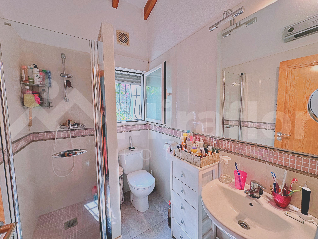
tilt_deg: -5.1
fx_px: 129
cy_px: 120
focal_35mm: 14
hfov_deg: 102.1
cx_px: 159
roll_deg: -0.1
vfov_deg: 85.7
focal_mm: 2.22
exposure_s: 1/100
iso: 100
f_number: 2.2
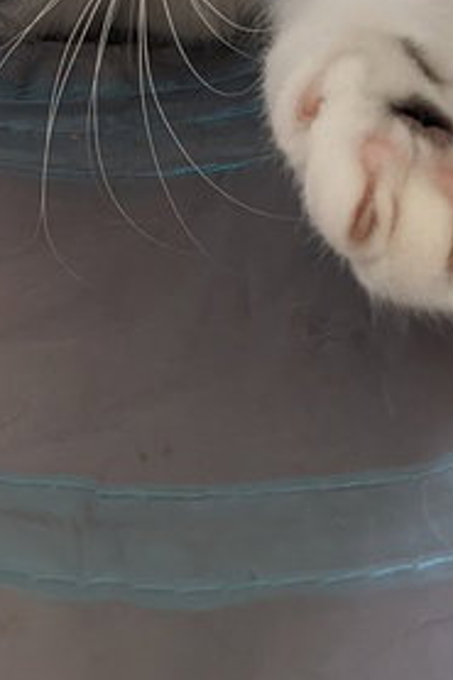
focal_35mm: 101
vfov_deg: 18.6
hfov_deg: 13.5
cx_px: 230
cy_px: -242
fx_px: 1909
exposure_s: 1/40
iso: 527
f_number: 1.73
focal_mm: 4.38
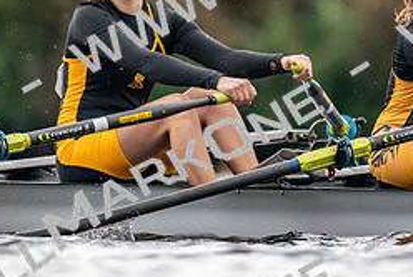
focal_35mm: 1402
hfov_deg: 1.5
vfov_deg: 1.0
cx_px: 275
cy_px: 78
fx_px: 16103
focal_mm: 600
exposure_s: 1/2500
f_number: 4
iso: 3200
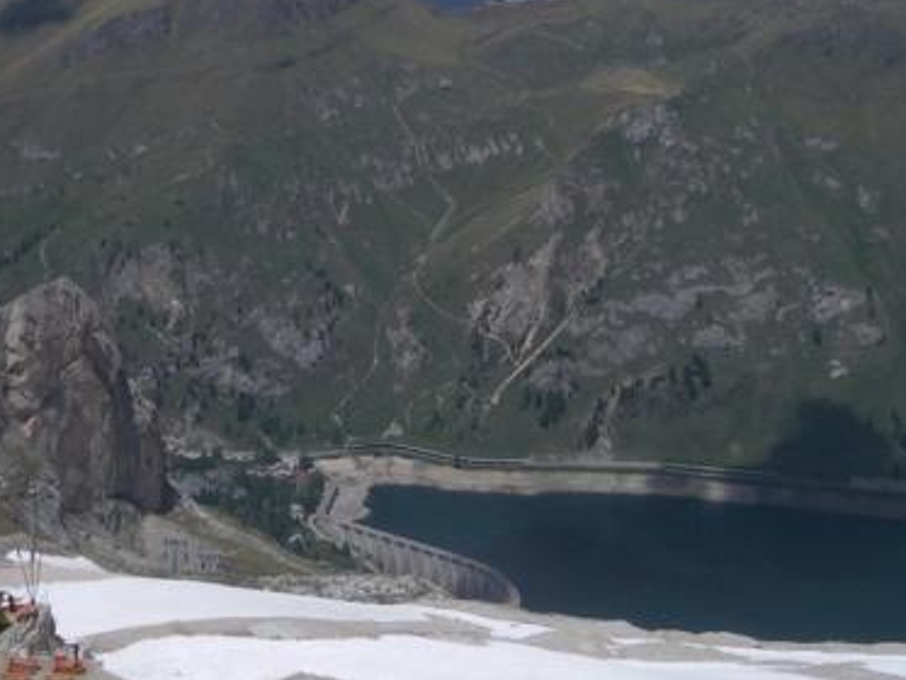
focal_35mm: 75
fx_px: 1964
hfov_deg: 25.9
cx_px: 335
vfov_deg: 19.6
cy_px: 369
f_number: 4.3
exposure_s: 1/2000
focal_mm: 5.8
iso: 50
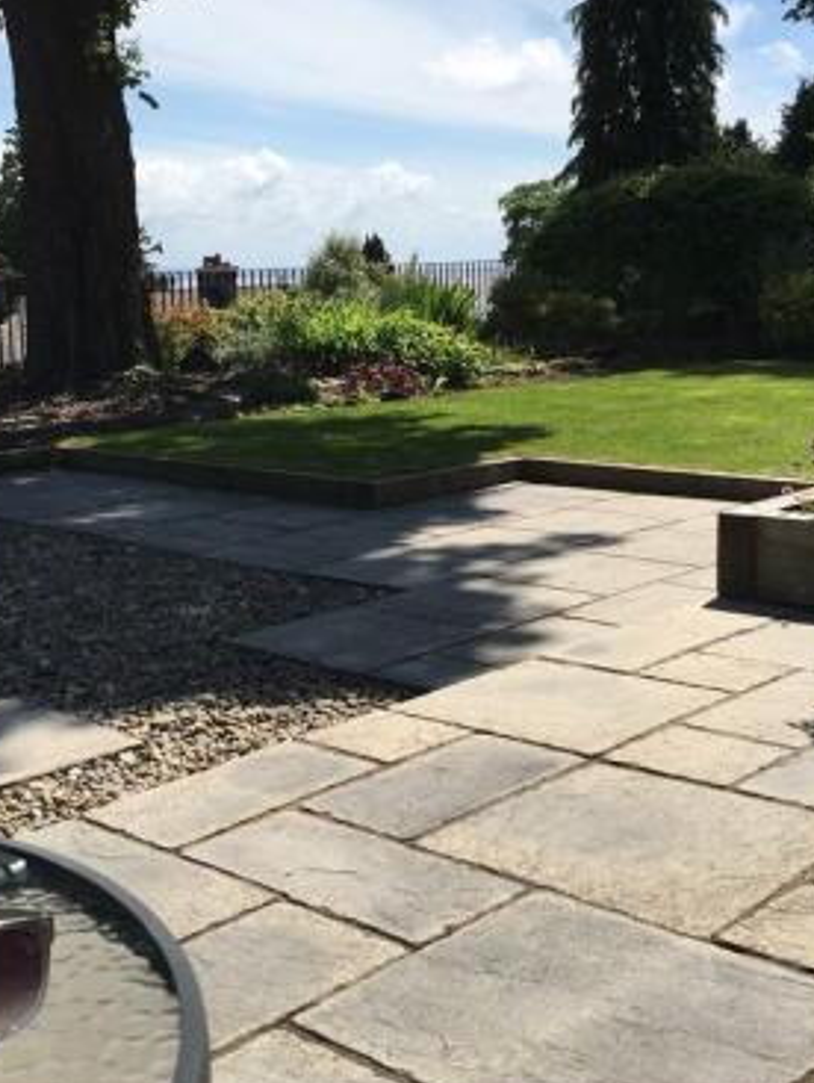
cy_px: 494
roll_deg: +2.2
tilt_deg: -7.3
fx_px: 1440
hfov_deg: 31.4
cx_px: 296
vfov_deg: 41.2
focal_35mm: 46
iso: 25
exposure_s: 1/2024
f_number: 2.2
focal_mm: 4.15
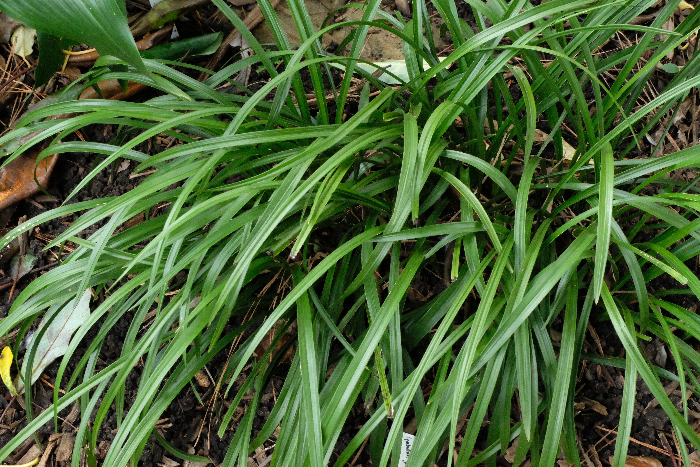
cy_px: 234
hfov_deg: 36.2
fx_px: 1069
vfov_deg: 24.6
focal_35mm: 55
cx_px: 350
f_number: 16
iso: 12800
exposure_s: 1/90
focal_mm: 36.6
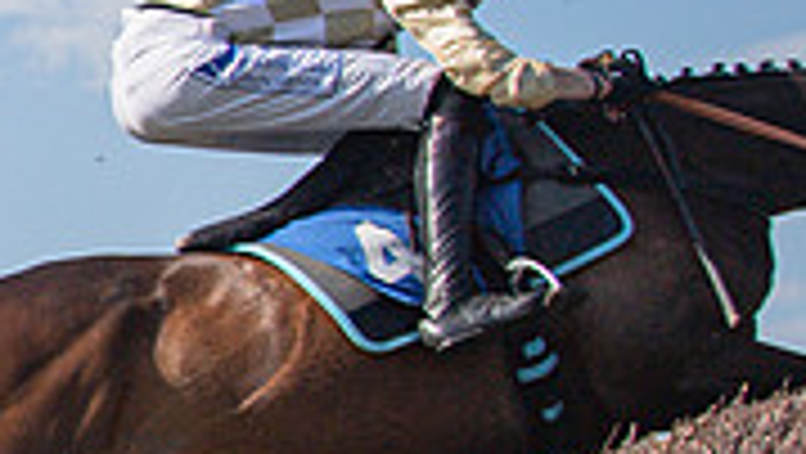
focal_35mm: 165
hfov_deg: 10.6
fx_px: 3529
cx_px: -1298
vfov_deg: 7.4
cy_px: 241
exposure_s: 1/2000
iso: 100
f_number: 4
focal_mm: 22
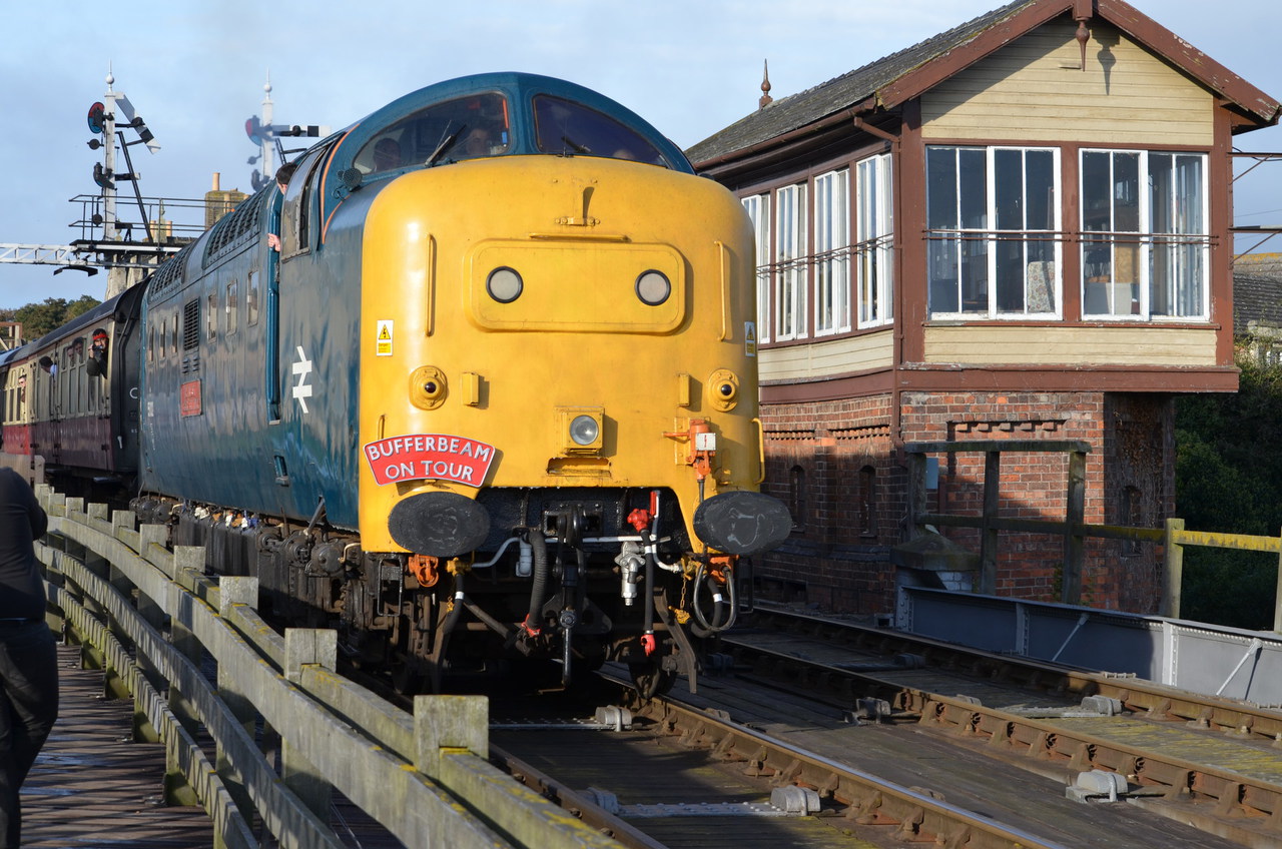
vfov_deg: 16.5
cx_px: 641
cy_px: 424
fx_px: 2932
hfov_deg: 24.7
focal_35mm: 82
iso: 180
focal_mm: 55
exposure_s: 1/250
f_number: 8
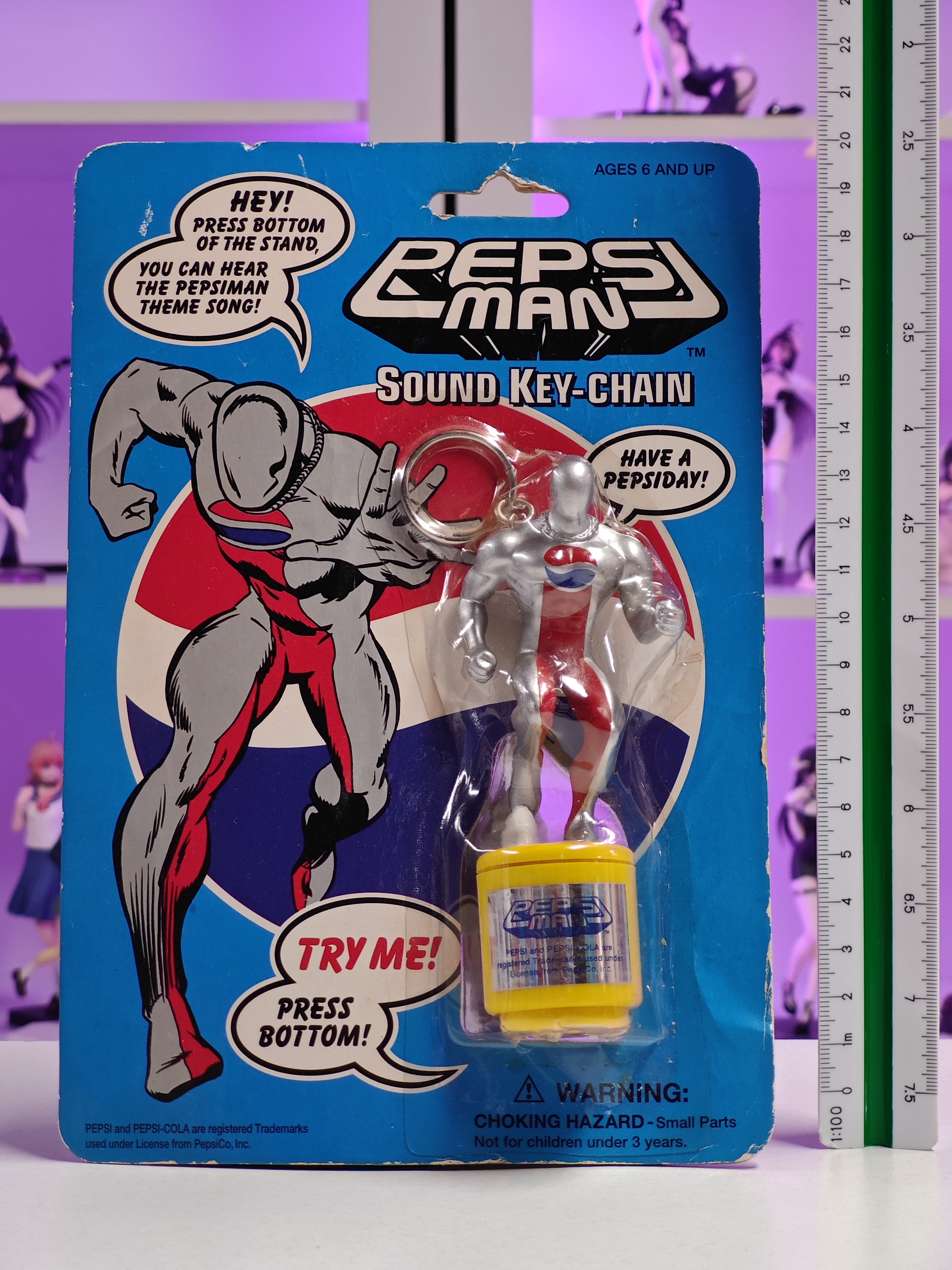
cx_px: 476
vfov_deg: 24.4
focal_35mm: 80
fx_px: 2934
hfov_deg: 18.4
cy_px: 635
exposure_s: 1/18.4
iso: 400
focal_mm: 7.48
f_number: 2.4
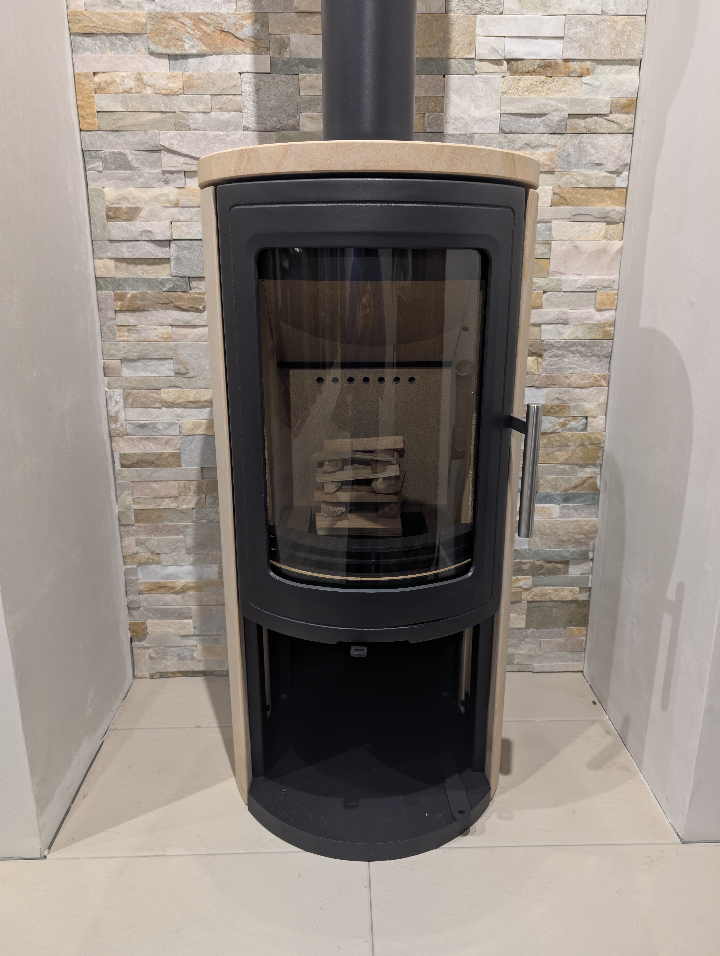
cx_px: 360
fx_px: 664
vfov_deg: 71.5
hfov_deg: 56.9
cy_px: 478
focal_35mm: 24
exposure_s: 1/50
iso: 266
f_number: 1.68
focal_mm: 6.9
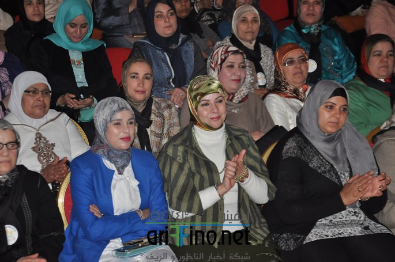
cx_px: 198
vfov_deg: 13.0
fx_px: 1151
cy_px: 131
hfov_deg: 19.5
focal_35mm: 105
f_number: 5.3
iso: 800
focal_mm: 70
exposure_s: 1/60
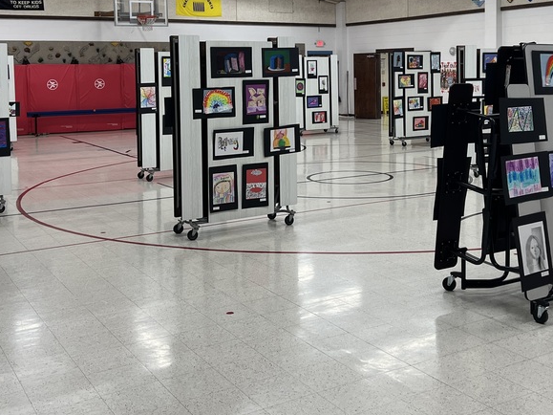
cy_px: 93
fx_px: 735
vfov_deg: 30.8
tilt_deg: -2.7
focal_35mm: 46
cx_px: 340
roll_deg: +1.3
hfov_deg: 41.0
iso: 125
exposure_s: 1/120
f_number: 1.5
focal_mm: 5.7
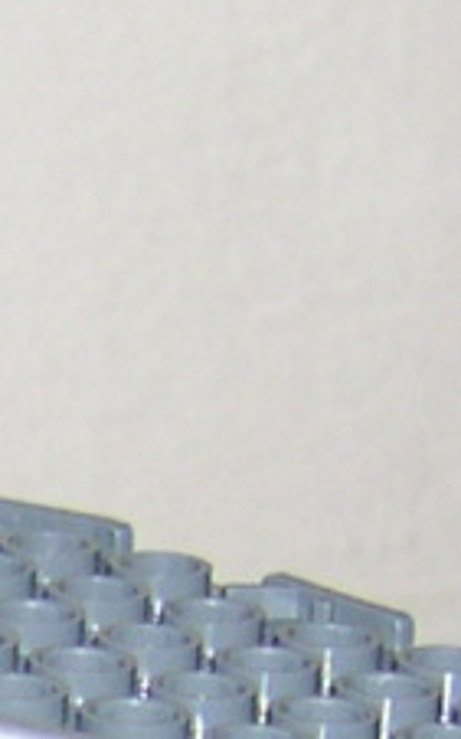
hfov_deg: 4.4
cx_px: -1014
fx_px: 5736
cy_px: 1713
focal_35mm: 285
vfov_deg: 7.0
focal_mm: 8
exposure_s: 1/60
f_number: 2.8
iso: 100
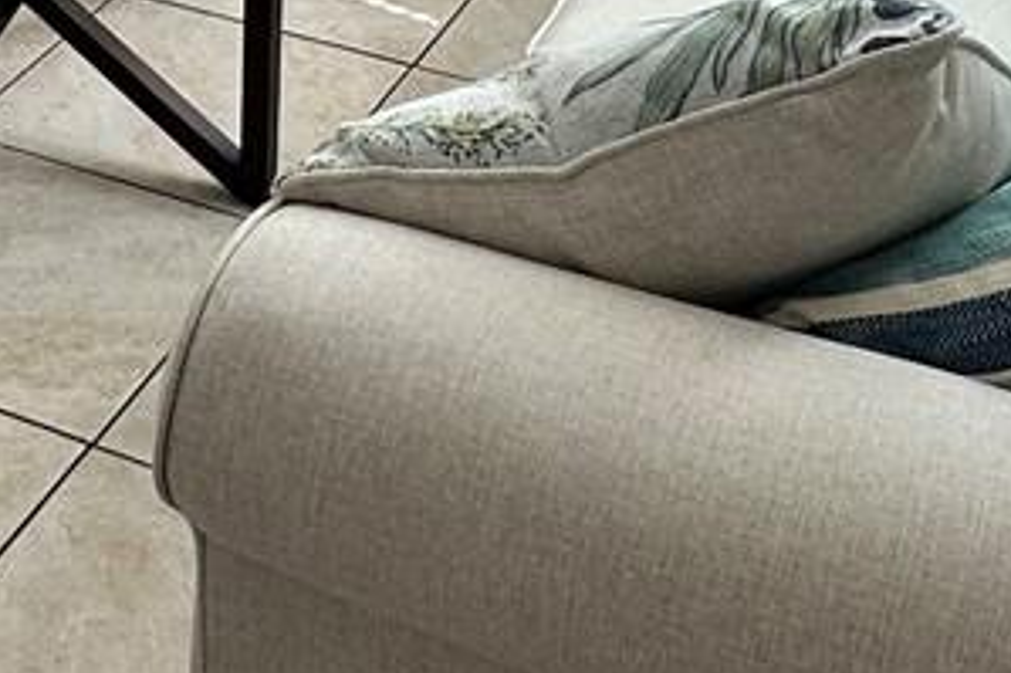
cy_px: -365
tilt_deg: -16.8
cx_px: 98
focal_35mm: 78
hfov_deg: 25.2
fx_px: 2189
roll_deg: -1.2
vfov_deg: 15.9
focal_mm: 2.22
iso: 80
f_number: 2.2
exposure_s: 1/120
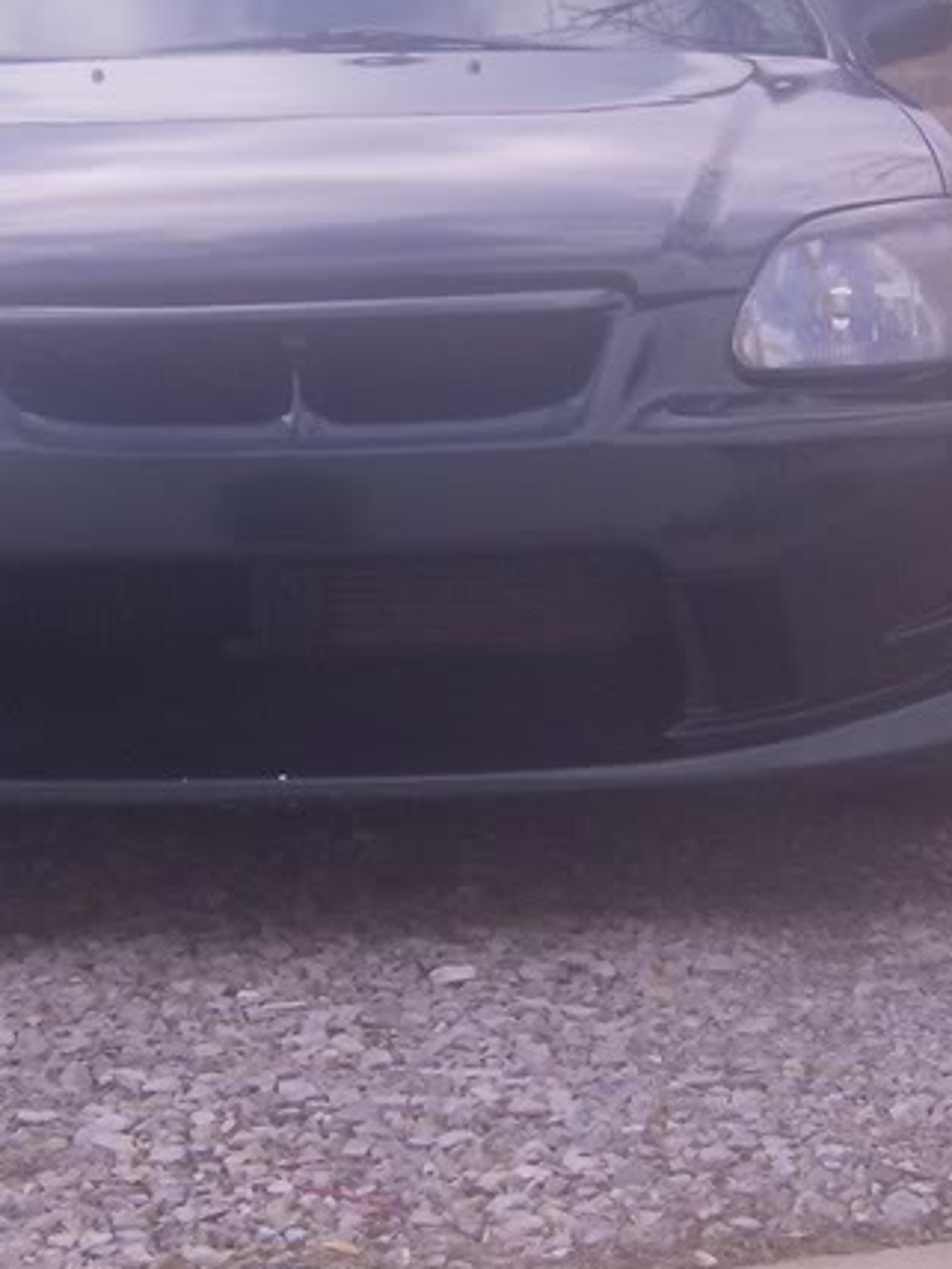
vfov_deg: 22.6
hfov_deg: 17.1
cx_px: 305
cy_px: 381
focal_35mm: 86
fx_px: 3154
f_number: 4.7
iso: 100
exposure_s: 1/231
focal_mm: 6
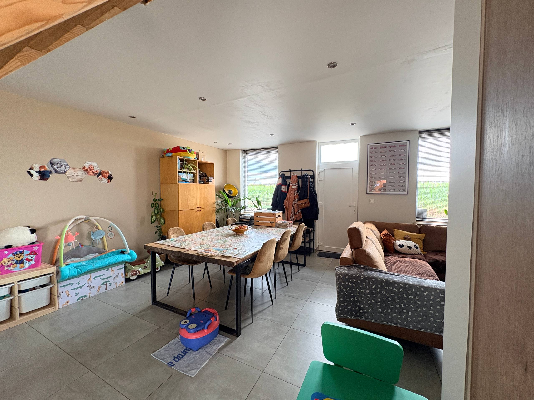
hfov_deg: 102.1
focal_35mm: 14
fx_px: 216
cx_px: 267
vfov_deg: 85.7
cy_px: 200
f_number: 2.2
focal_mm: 2.22
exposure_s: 1/60
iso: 320
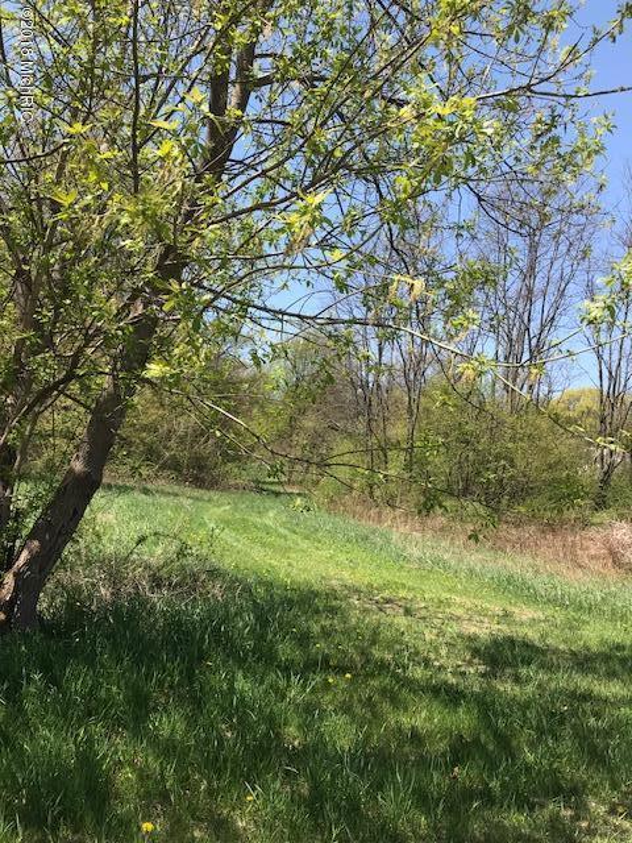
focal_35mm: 28
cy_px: 422
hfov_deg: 49.7
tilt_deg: +2.3
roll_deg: -6.4
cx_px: 316
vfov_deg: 63.4
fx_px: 682
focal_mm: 3.99
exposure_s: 1/1259
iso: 20
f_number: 1.8
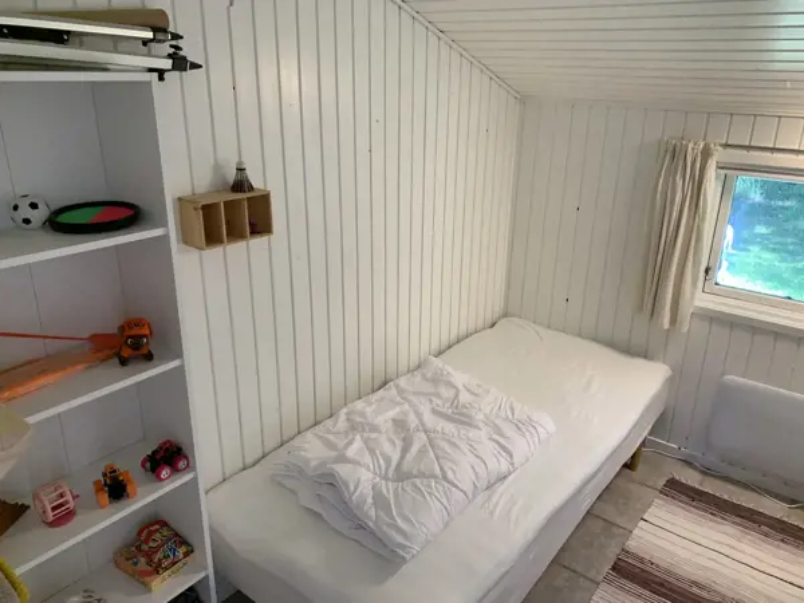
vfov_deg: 53.1
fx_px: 604
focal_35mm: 26
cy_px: 302
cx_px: 402
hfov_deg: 67.3
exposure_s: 1/87
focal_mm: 4.25
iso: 100
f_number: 1.8
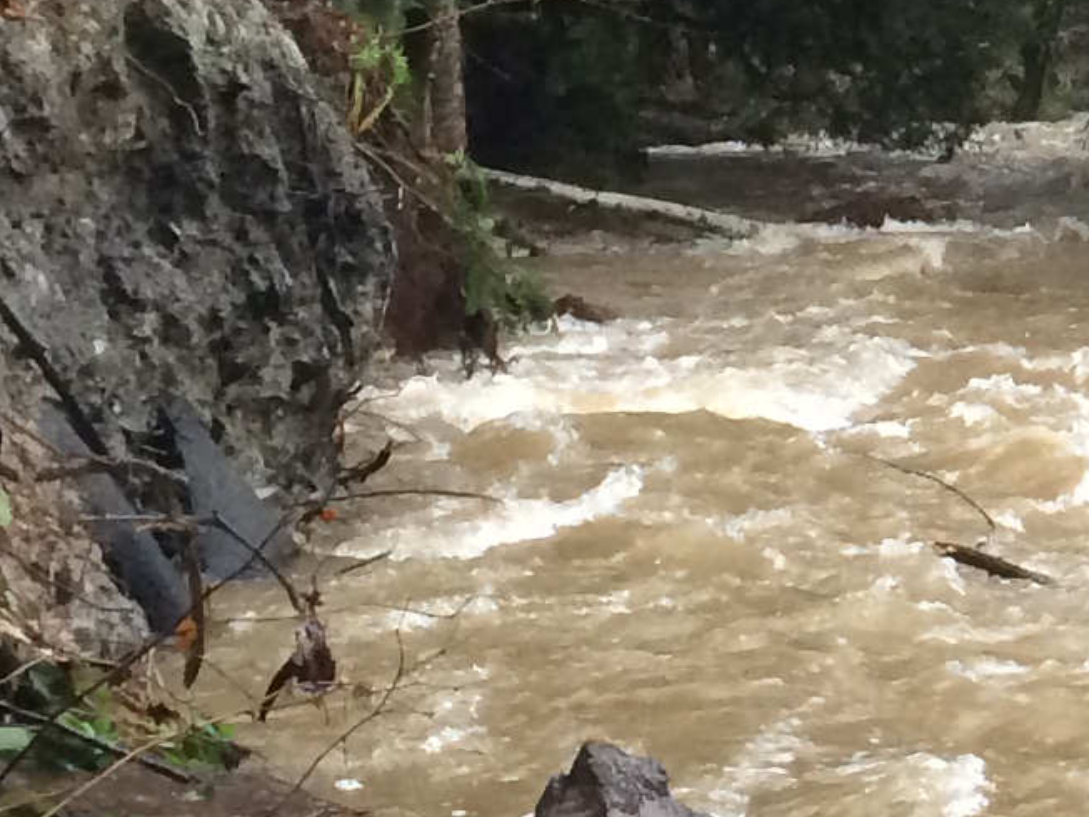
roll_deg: +0.0
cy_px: -170
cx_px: 1866
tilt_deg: +2.5
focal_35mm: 145
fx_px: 4562
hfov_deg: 12.6
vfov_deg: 10.1
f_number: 2.2
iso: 100
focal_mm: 4.15
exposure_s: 1/30
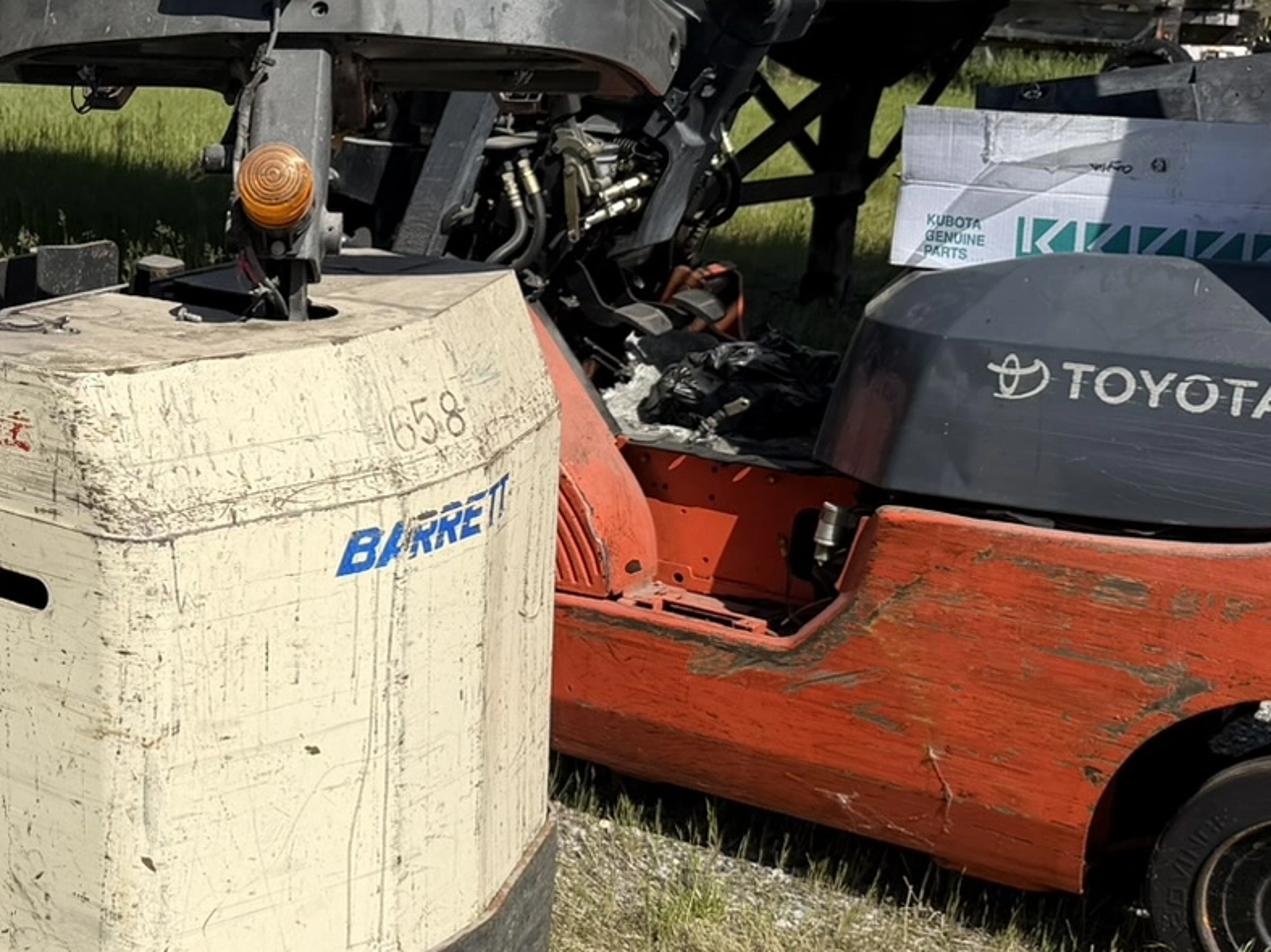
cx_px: -57
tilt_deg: -14.6
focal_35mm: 61
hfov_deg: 29.2
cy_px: 505
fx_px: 2239
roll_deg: -2.2
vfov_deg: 24.0
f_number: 1.78
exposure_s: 1/5714
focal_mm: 6.76
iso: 80
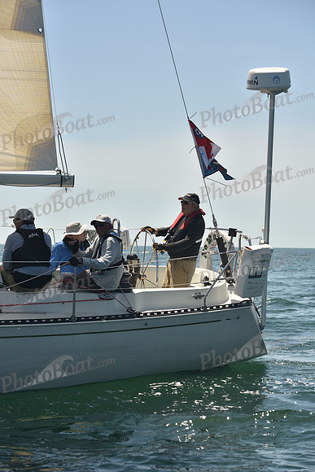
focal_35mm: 105
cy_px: 236
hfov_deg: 13.0
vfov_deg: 19.5
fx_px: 1377
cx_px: 158
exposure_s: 1/800
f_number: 5.6
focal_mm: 105
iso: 250
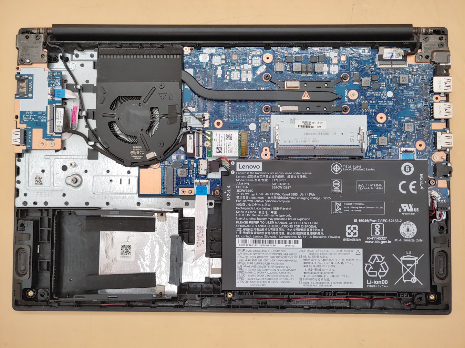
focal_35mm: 26
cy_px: 174
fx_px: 349
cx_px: 232
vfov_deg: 53.1
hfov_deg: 67.3
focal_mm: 4.36
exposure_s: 1/120
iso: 50
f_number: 1.8
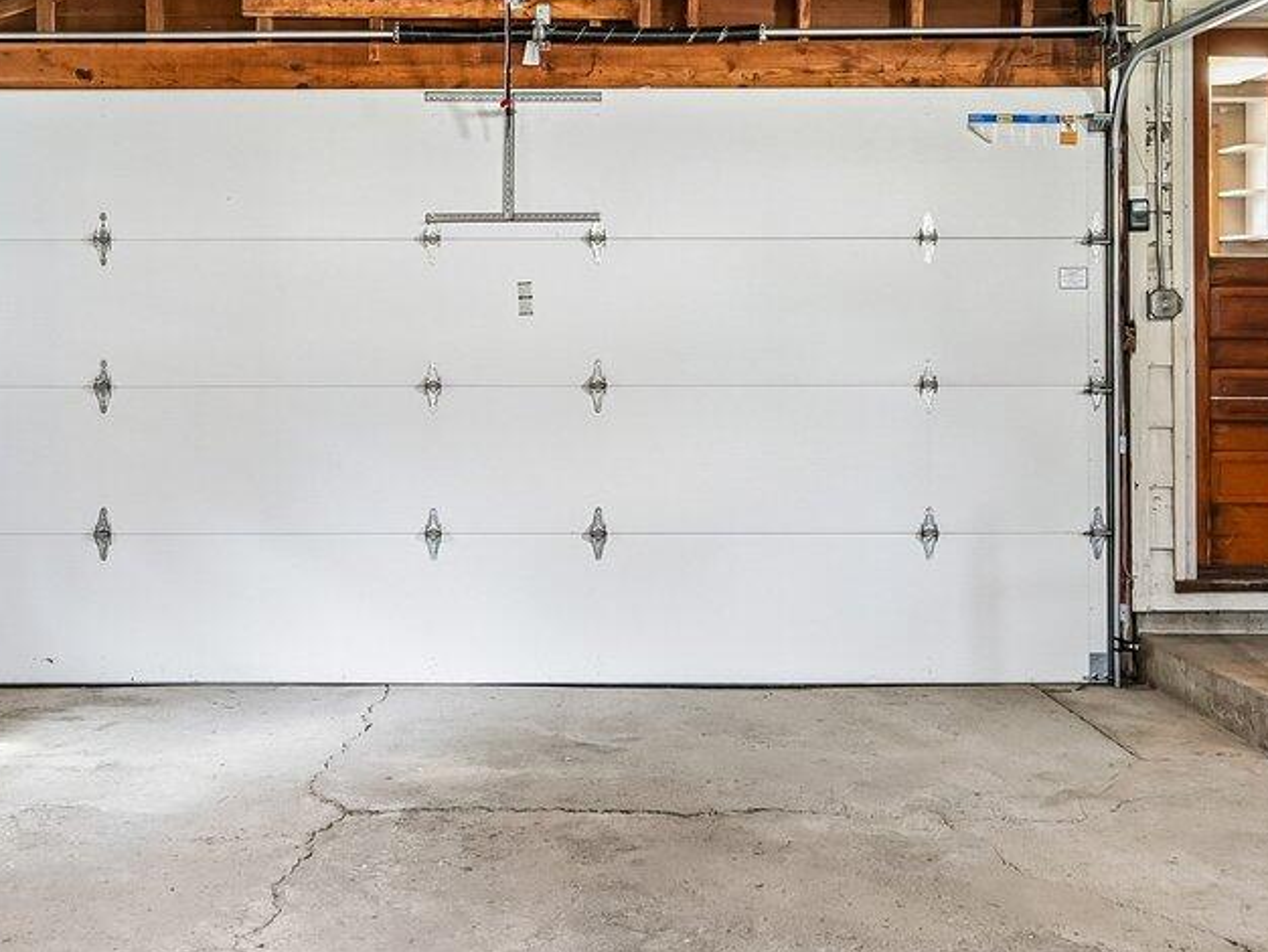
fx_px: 1612
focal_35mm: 44
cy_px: 366
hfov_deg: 42.8
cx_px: 551
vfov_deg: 32.8
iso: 400
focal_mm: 14
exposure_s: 1/8
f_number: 4
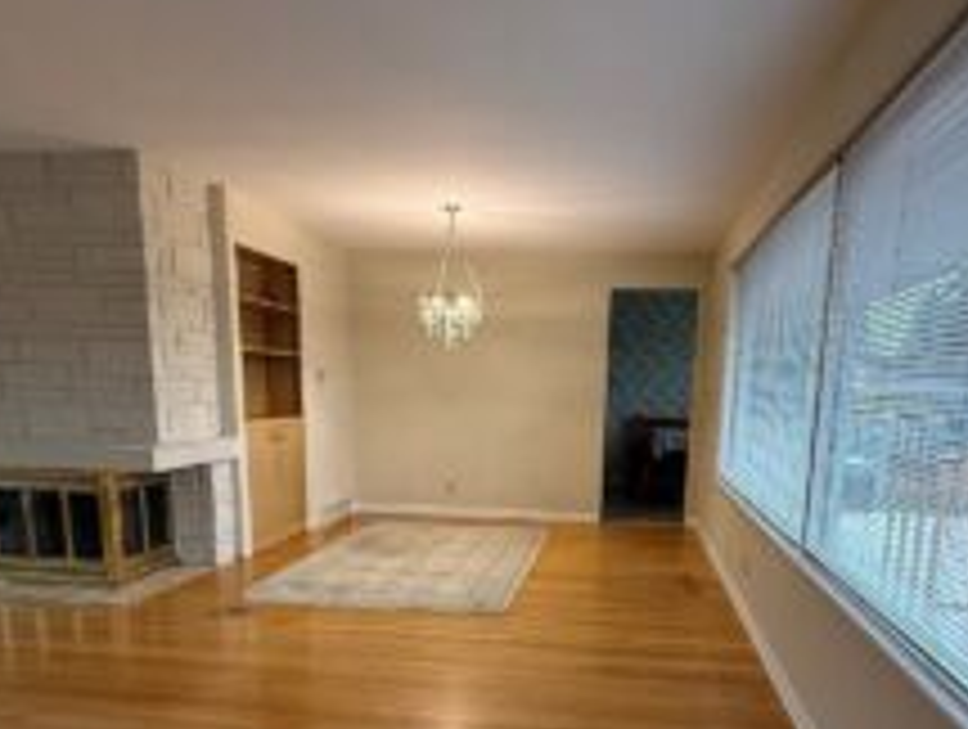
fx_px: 728
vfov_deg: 51.4
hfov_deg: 67.0
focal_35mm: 26
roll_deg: -1.2
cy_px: 526
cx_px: 540
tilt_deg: -11.4
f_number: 2.2
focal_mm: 2.22
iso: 250
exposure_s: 1/60
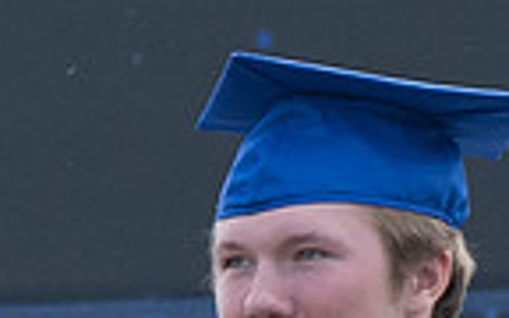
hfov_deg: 1.4
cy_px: 748
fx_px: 21377
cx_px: -665
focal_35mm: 1541
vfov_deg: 0.9
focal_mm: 92
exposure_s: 1/250
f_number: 7.1
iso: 200
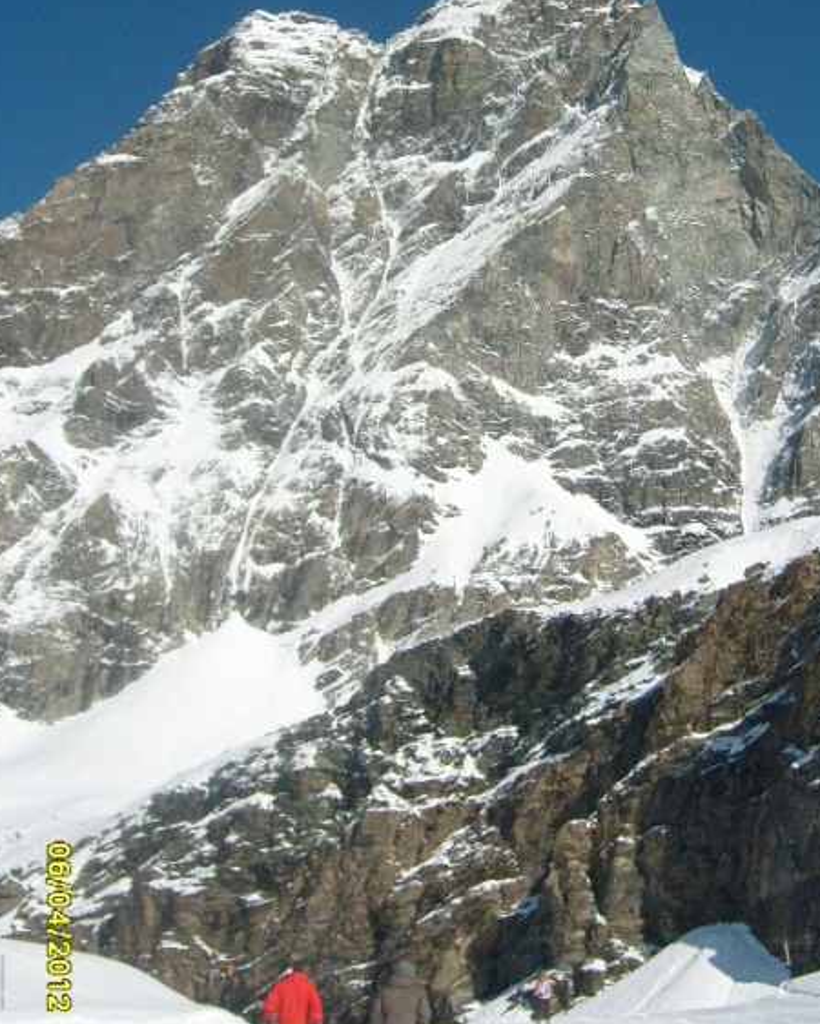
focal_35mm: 56
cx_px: 559
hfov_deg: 27.0
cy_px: 337
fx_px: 1698
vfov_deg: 33.3
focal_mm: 5.8
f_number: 7.1
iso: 80
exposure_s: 1/750
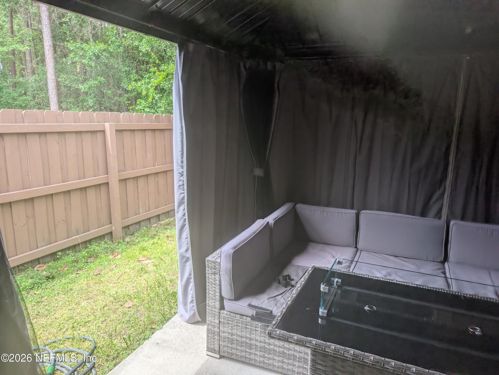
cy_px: 188
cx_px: 250
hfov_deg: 71.5
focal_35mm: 24
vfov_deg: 56.9
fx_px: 346
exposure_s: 1/284
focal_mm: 6.9
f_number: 1.68
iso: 20
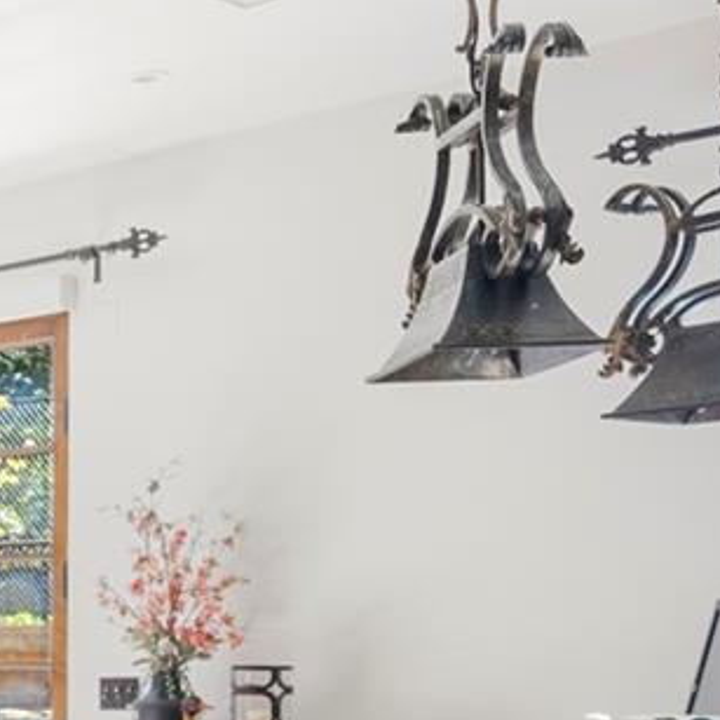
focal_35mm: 71
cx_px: -507
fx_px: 1671
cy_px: 631
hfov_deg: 19.4
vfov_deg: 23.7
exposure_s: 1/3
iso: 320
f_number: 7.1
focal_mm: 16
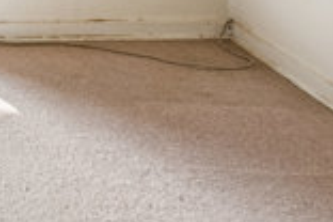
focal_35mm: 87
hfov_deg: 19.6
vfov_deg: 12.8
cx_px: -196
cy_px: -281
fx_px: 805
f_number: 8
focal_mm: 17
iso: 200
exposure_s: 1/20
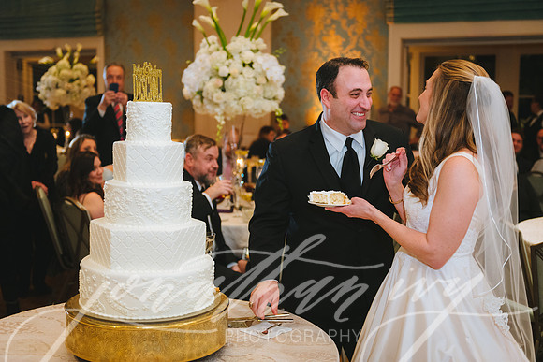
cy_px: 181
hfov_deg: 41.1
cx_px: 272
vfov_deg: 28.1
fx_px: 724
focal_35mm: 48
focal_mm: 48
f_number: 2.8
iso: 2000
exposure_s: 1/125
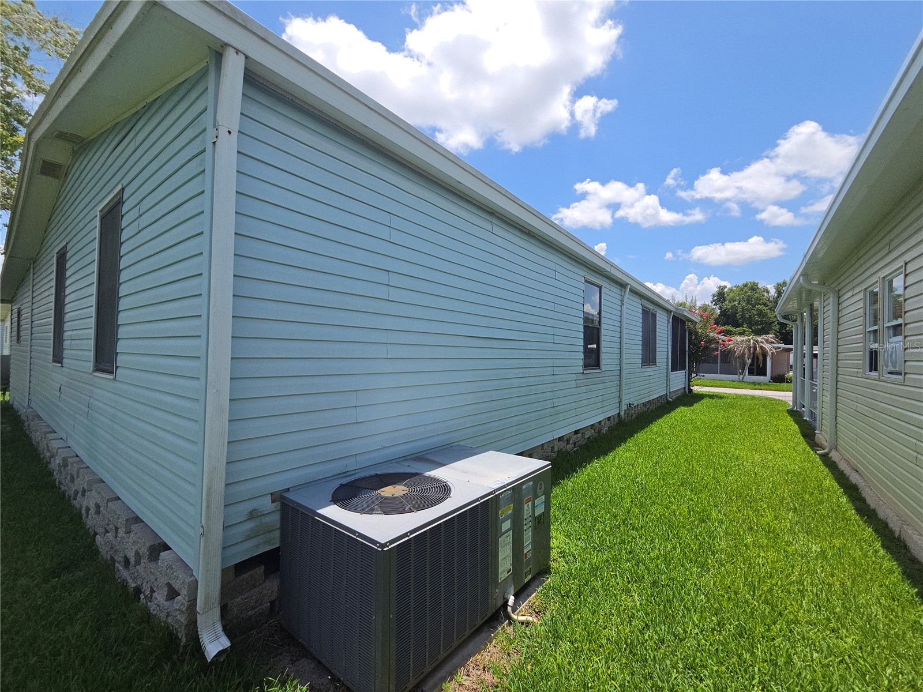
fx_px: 347
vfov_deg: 89.9
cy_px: 346
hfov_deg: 106.2
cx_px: 462
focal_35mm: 13
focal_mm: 2.2
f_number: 2.2
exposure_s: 1/1559
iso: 50
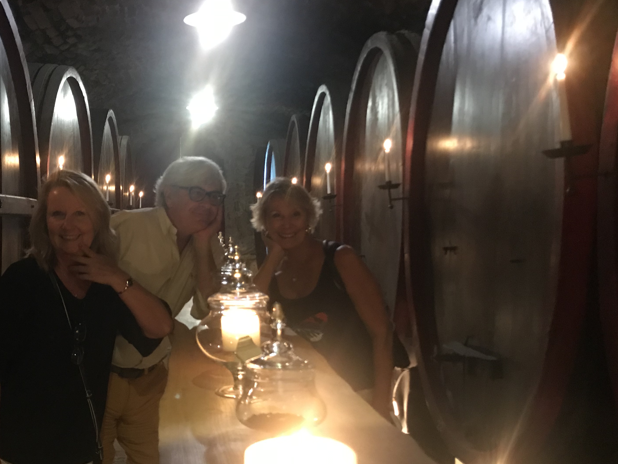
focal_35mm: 40
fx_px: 714
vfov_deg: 35.9
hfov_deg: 45.7
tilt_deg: -3.9
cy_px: 263
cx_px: 179
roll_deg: +0.2
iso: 80
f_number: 1.8
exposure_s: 1/5
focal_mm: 3.99
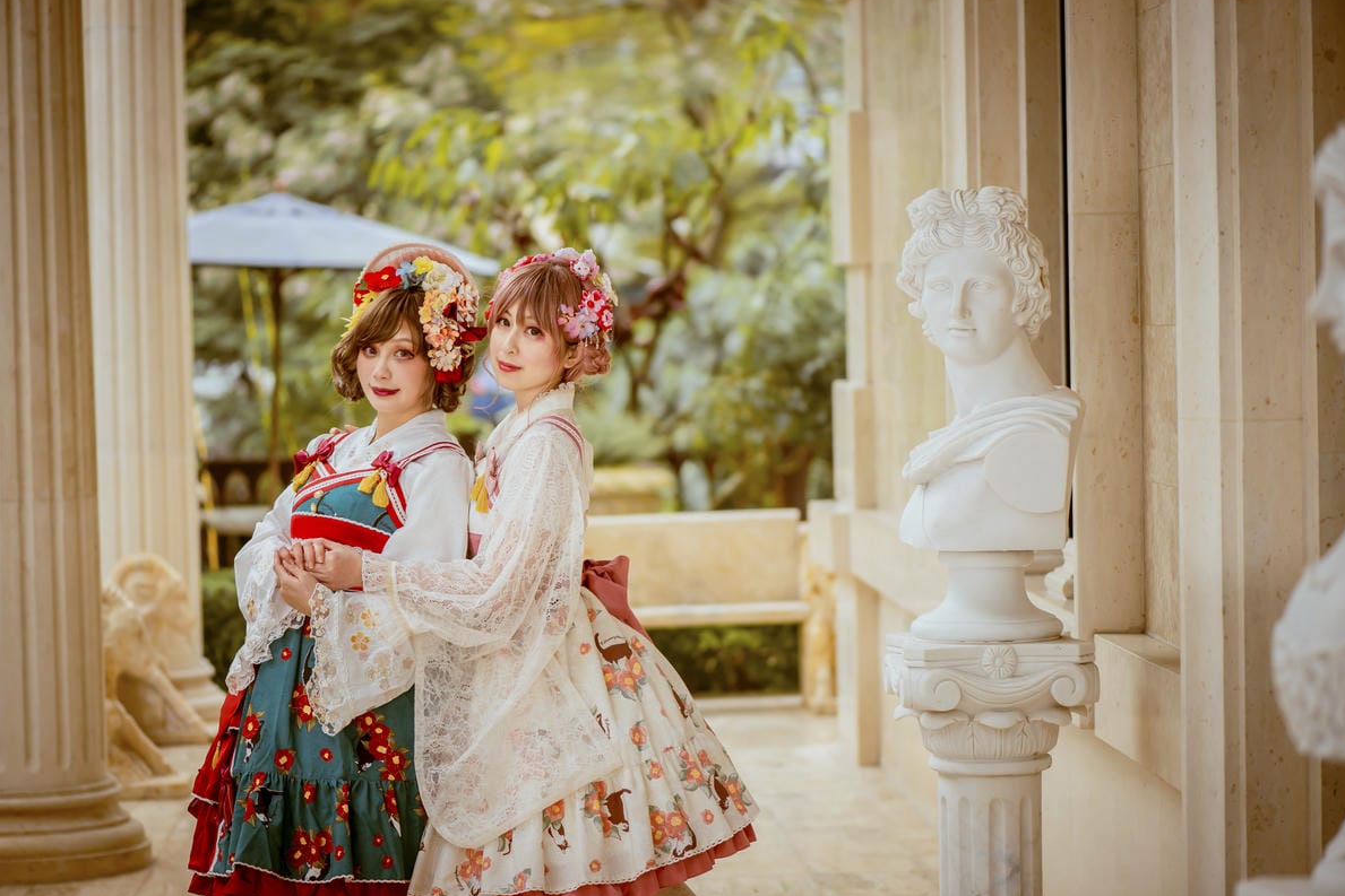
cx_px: 678
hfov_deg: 19.3
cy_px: 447
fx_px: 3960
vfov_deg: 12.9
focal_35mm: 106
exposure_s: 1/400
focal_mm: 105
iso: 100
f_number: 2.8
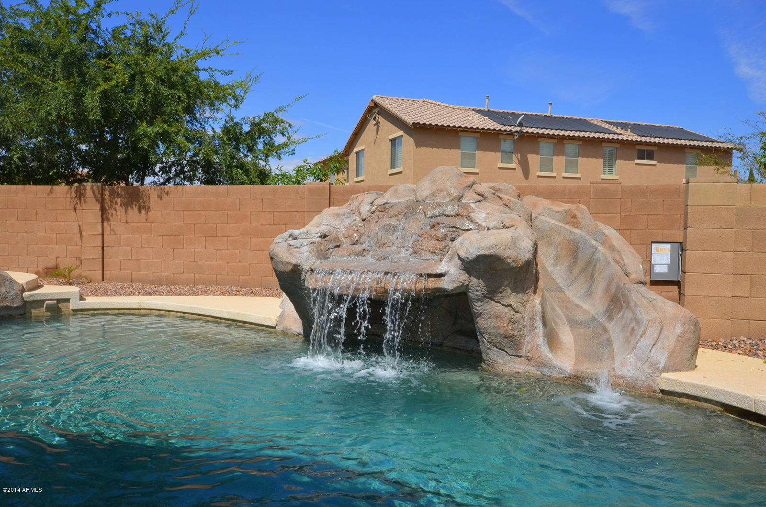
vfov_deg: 43.4
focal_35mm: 30
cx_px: 383
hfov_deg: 62.0
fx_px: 637
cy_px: 254
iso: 320
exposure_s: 1/250
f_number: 16
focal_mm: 20
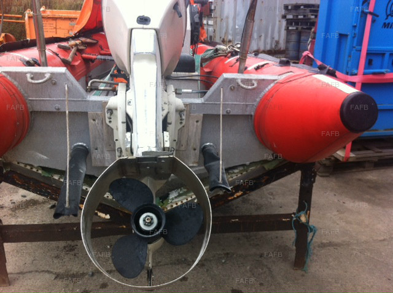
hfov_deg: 52.7
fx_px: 397
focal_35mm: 35
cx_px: 196
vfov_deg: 40.6
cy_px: 146
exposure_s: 1/120
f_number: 2.8
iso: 80
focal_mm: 3.85
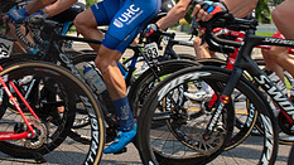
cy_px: 45
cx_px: 107
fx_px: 530
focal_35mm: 68
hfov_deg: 30.8
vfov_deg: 17.6
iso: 100
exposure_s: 1/800
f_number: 4
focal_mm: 24
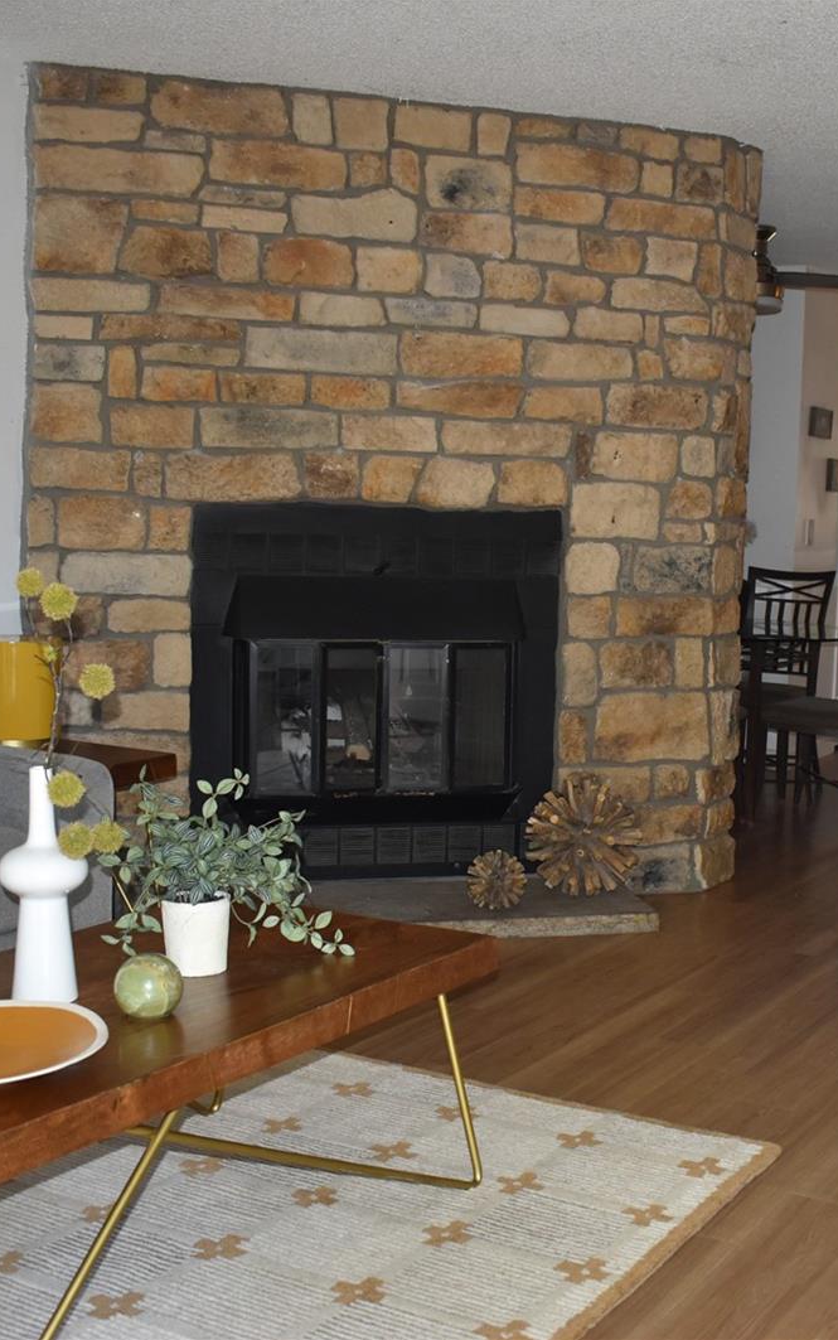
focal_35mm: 46
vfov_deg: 43.5
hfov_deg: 27.7
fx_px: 1680
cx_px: 614
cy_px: 669
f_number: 4
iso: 800
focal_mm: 20
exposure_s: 1/200
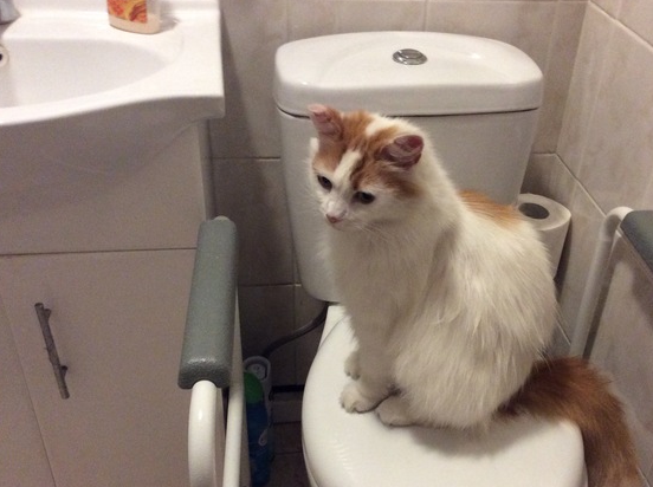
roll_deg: -4.3
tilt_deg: -37.4
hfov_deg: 46.7
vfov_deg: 35.7
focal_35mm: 40
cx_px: 373
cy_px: 300
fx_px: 753
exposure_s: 1/17
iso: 250
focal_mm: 3.3
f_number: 2.4
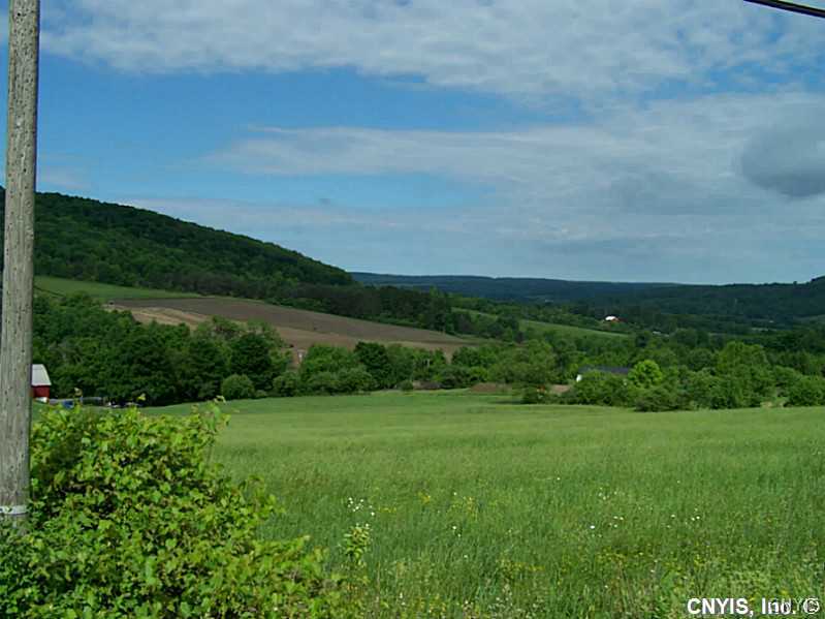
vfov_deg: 37.7
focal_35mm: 38
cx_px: 412
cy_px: 310
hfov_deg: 49.0
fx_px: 906
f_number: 5.6
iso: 80
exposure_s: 1/500
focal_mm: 6.3
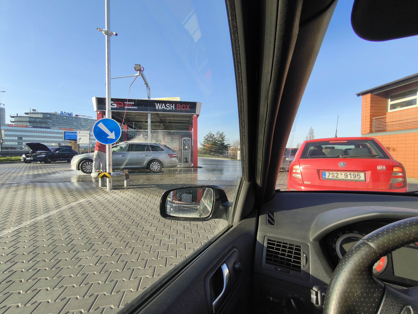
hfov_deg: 98.2
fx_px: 181
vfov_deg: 81.7
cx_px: 209
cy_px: 157
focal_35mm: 15
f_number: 2.2
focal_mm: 1.91
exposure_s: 1/429
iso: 50
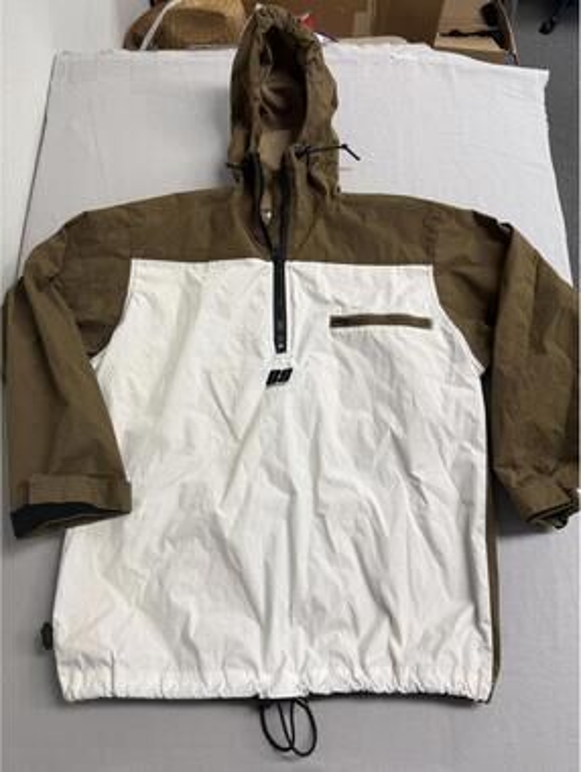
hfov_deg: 56.9
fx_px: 536
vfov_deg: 71.5
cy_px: 386
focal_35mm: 24
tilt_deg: -58.3
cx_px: 290
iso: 100
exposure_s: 1/120
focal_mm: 6.76
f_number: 1.78
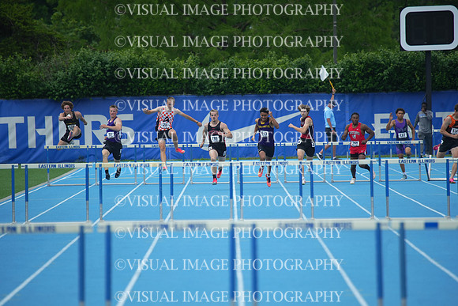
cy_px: 153
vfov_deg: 3.9
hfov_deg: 5.9
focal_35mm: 350
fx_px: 4454
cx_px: 229
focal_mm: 350
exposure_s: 1/1250
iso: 400
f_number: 5.6
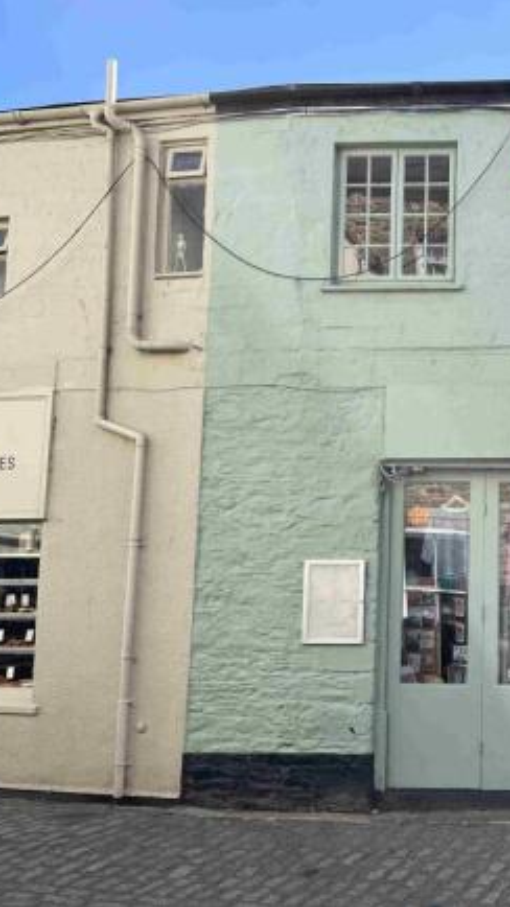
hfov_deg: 28.6
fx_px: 914
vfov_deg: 52.8
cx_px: 544
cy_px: 455
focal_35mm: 38
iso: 50
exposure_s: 1/1355
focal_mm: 5.1
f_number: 1.6
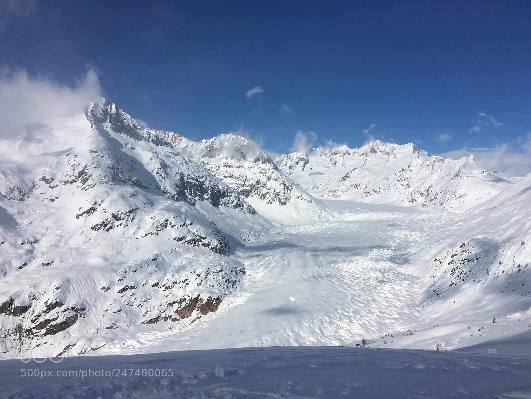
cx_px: 266
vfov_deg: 48.2
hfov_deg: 61.7
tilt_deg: +0.0
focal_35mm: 29
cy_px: 200
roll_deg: -1.0
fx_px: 445
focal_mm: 4.15
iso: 25
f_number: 2.2
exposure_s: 1/7692
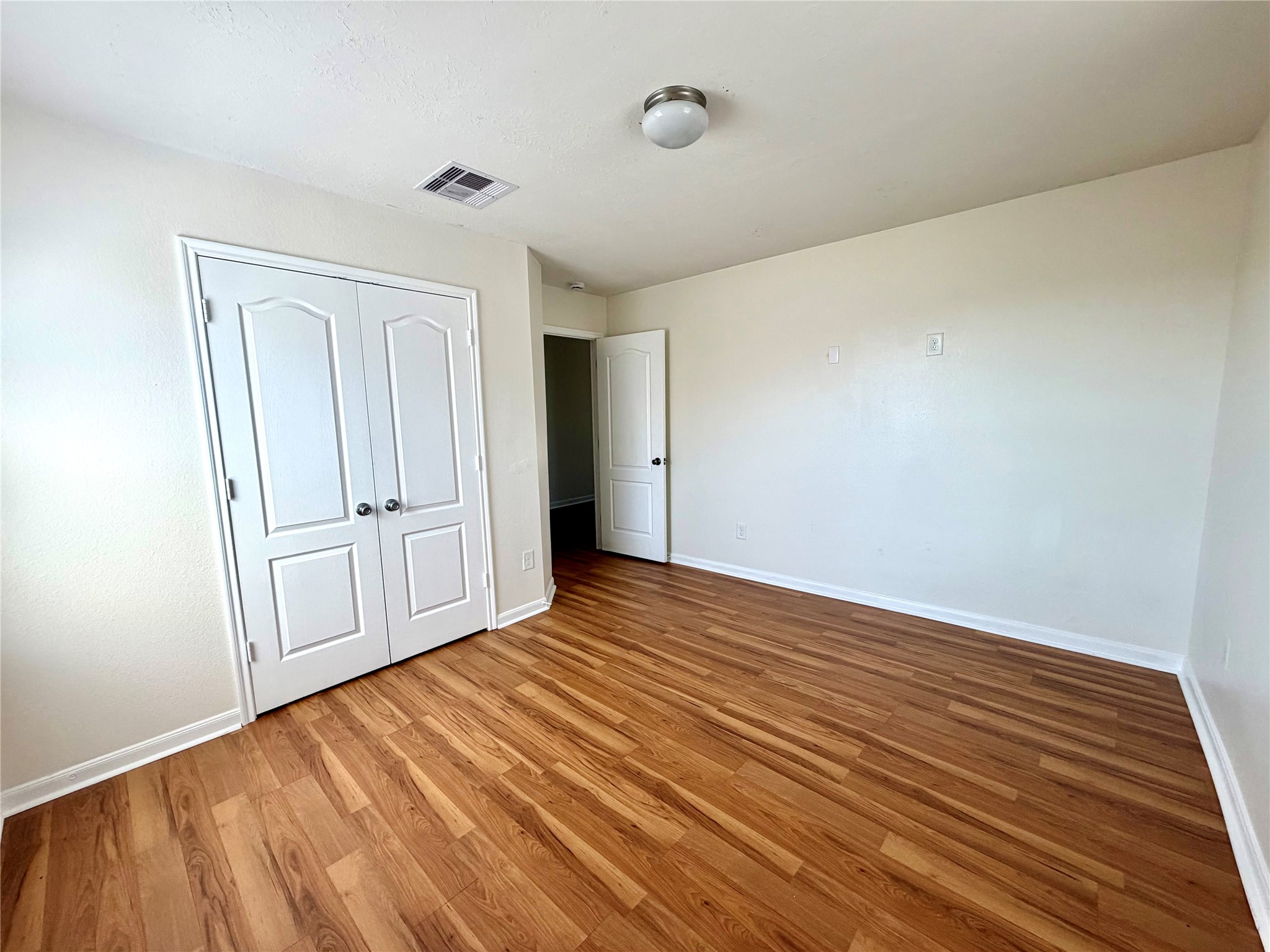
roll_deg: +1.4
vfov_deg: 85.7
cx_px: 635
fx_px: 514
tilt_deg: -7.2
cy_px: 476
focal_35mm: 14
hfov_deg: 102.1
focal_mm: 2.22
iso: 125
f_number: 2.2
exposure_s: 1/121
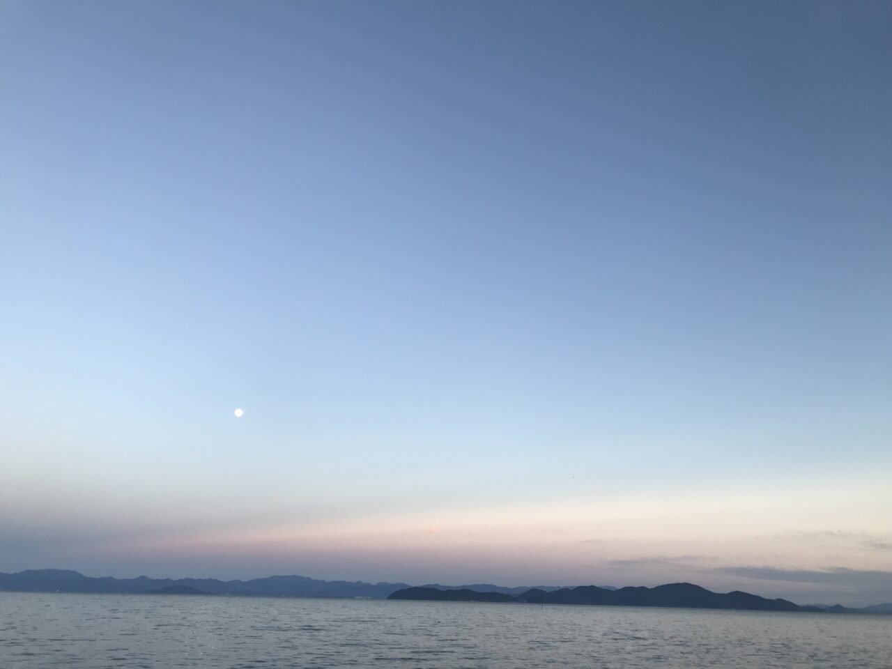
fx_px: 722
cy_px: 334
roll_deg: -1.6
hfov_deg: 63.4
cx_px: 446
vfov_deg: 49.7
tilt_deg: +20.1
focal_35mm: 28
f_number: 1.8
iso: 25
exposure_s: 1/120
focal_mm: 3.99
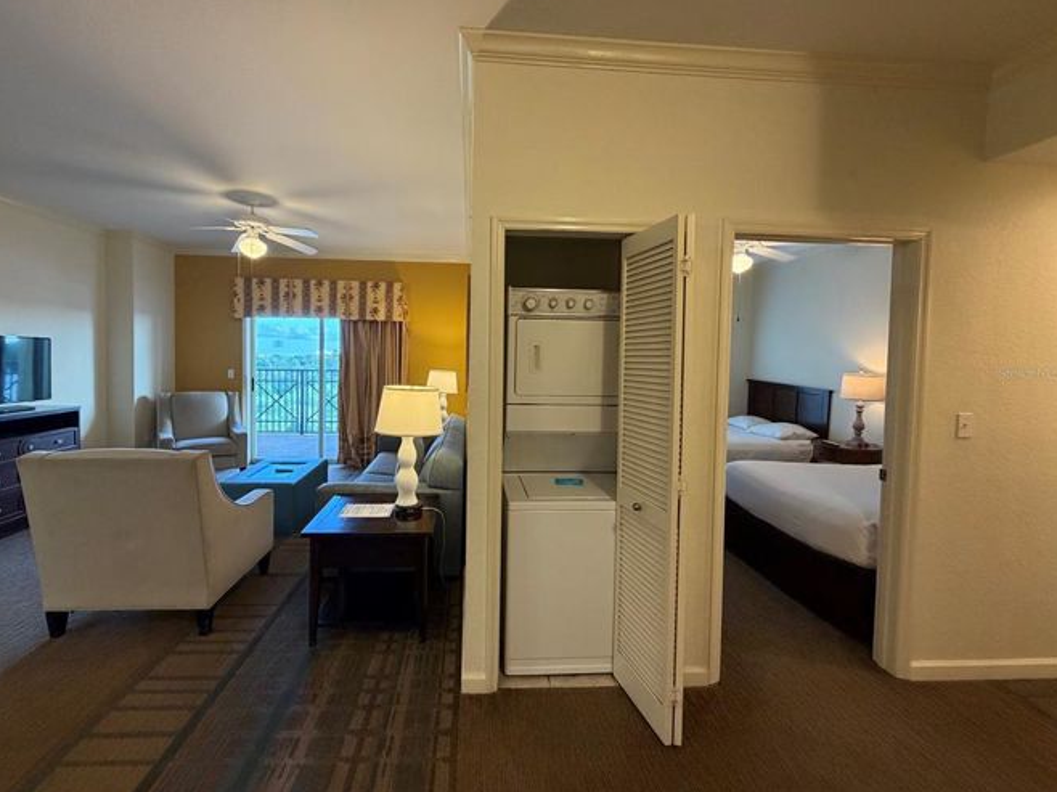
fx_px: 458
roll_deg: -1.3
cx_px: 499
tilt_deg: -2.6
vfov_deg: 81.6
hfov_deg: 98.1
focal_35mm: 15
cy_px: 373
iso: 320
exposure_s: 1/60
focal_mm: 2.22
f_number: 2.2
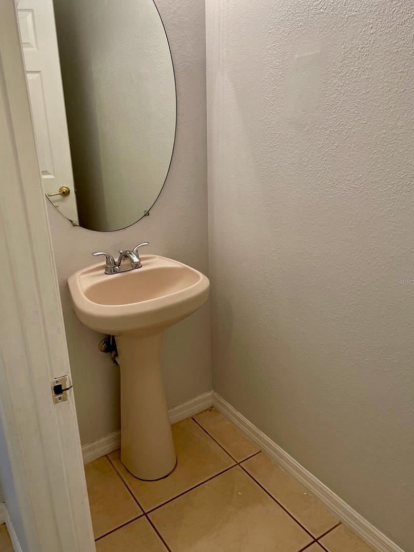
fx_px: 462
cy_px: 281
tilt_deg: -20.8
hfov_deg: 48.2
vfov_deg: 61.7
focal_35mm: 29
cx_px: 202
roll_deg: +1.4
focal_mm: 4.2
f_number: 1.6
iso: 125
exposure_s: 1/120
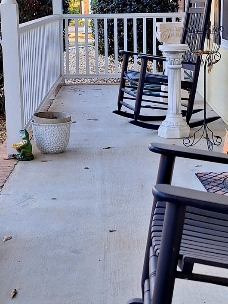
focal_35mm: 75
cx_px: 137
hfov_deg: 19.6
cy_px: 101
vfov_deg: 25.9
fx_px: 659
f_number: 1.8
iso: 40
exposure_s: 1/146
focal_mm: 5.54
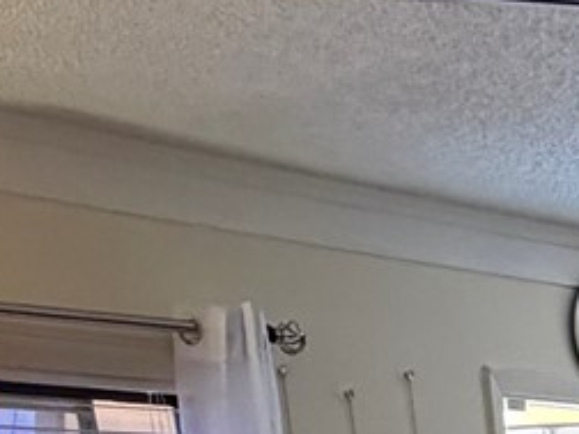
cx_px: 793
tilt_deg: -21.1
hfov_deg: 19.9
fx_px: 1489
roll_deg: +2.6
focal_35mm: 89
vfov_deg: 11.9
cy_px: 1171
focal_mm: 2.22
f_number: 2.2
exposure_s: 1/60
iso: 320
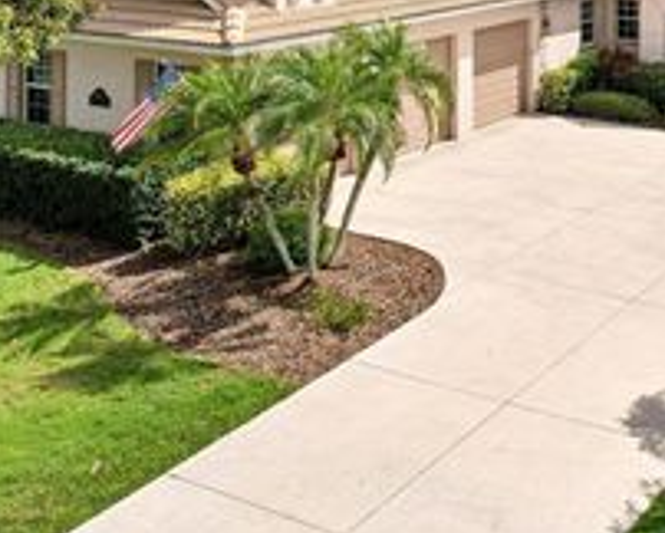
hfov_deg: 33.7
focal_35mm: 51
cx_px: 652
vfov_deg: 27.9
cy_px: -8
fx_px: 1005
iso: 100
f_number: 2.8
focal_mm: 8.4
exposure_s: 1/640
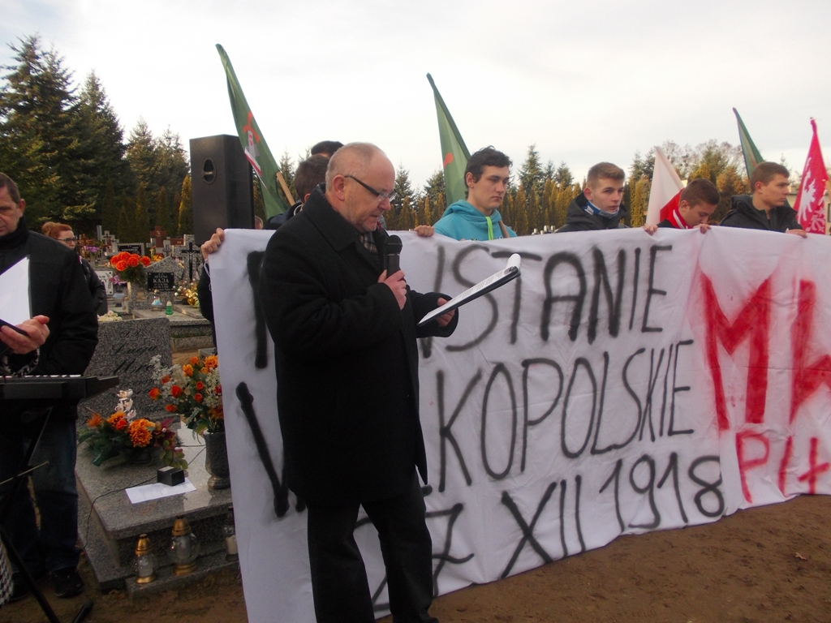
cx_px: 416
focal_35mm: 28
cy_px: 312
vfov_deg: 49.7
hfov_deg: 63.4
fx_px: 672
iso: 80
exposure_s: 1/320
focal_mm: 4
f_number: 2.7
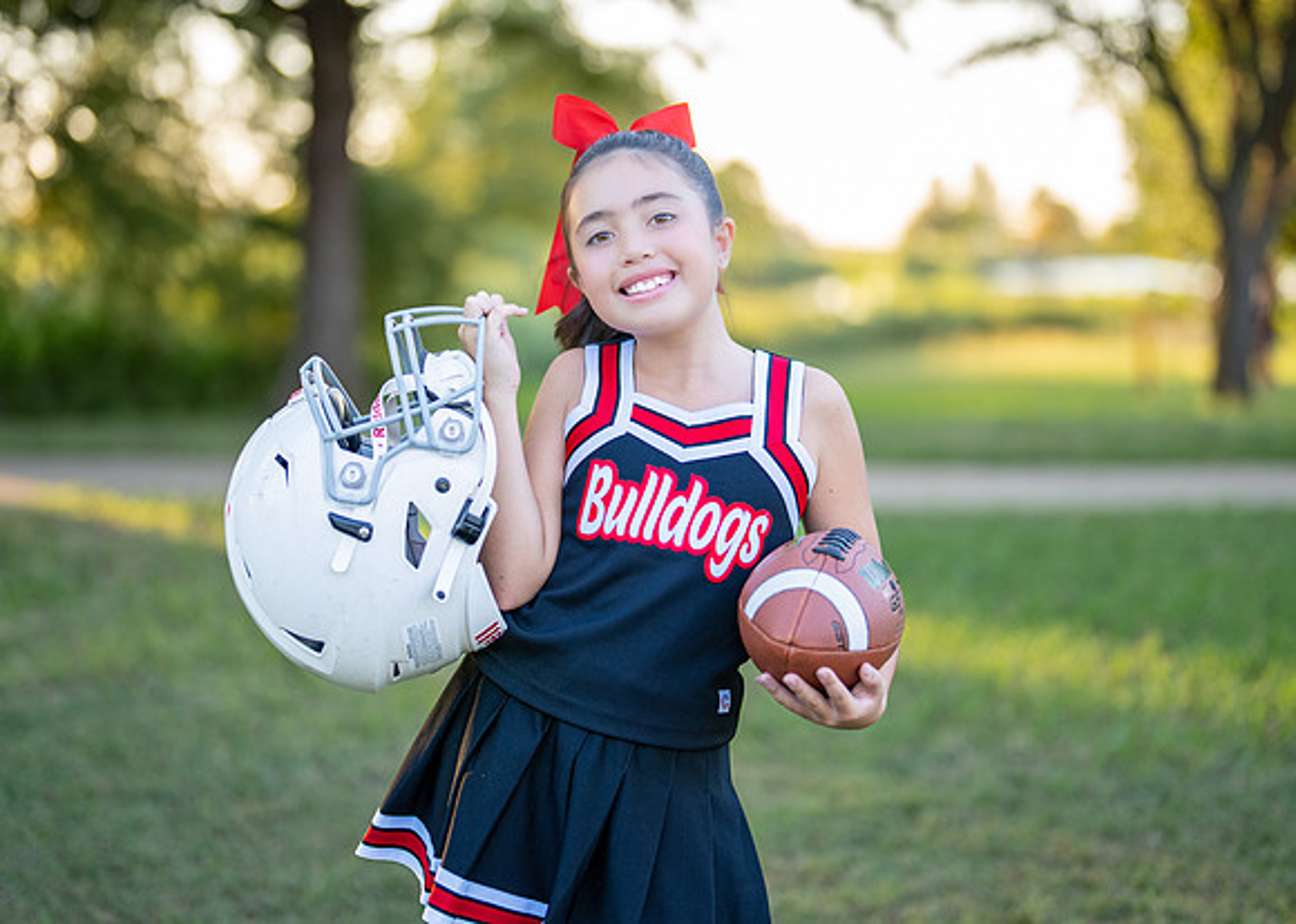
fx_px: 2241
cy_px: 394
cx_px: 650
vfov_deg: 23.3
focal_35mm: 61
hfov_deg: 32.3
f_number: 1.2
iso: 200
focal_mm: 50
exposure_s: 1/1000
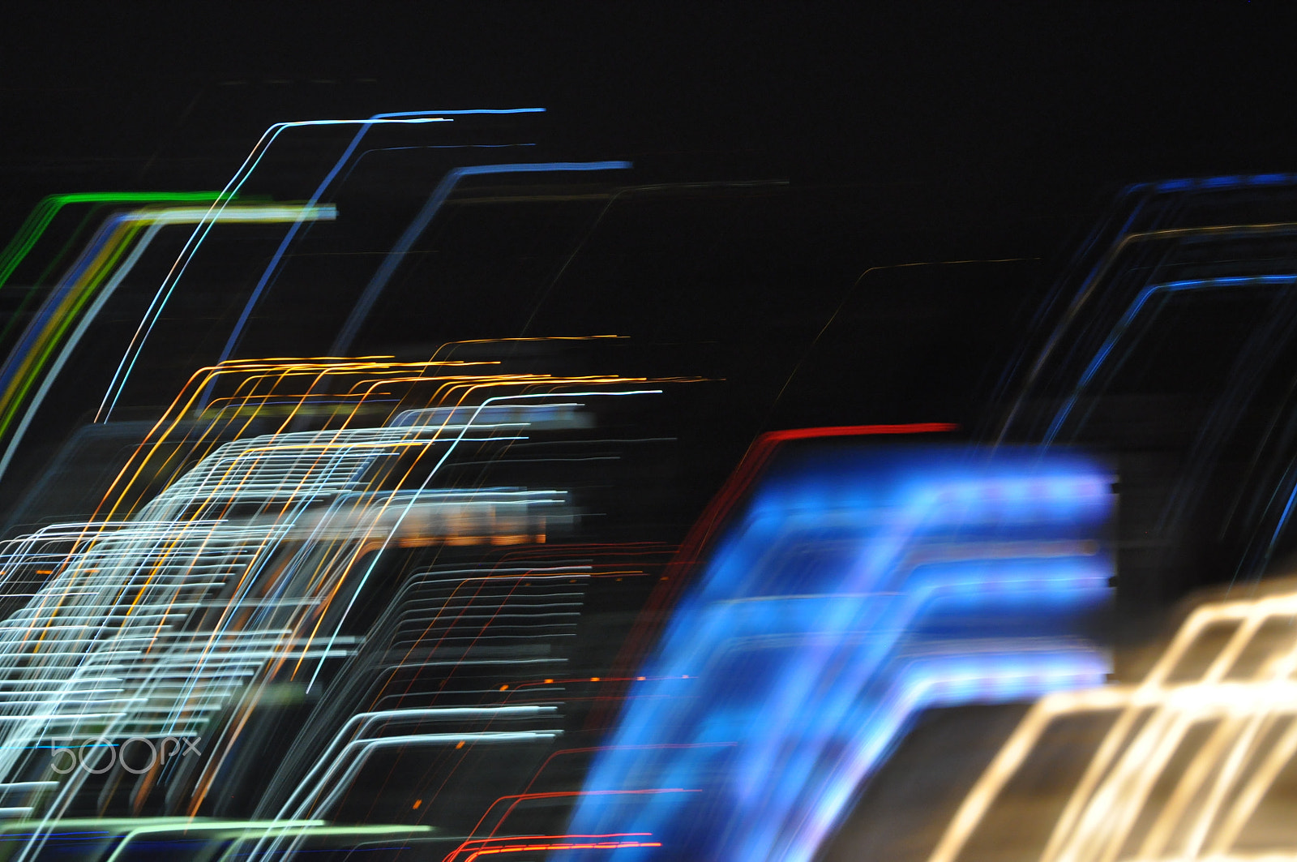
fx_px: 9716
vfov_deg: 5.1
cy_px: 431
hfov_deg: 7.6
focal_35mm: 270
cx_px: 648
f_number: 5
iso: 1000
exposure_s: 1/13
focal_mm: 180
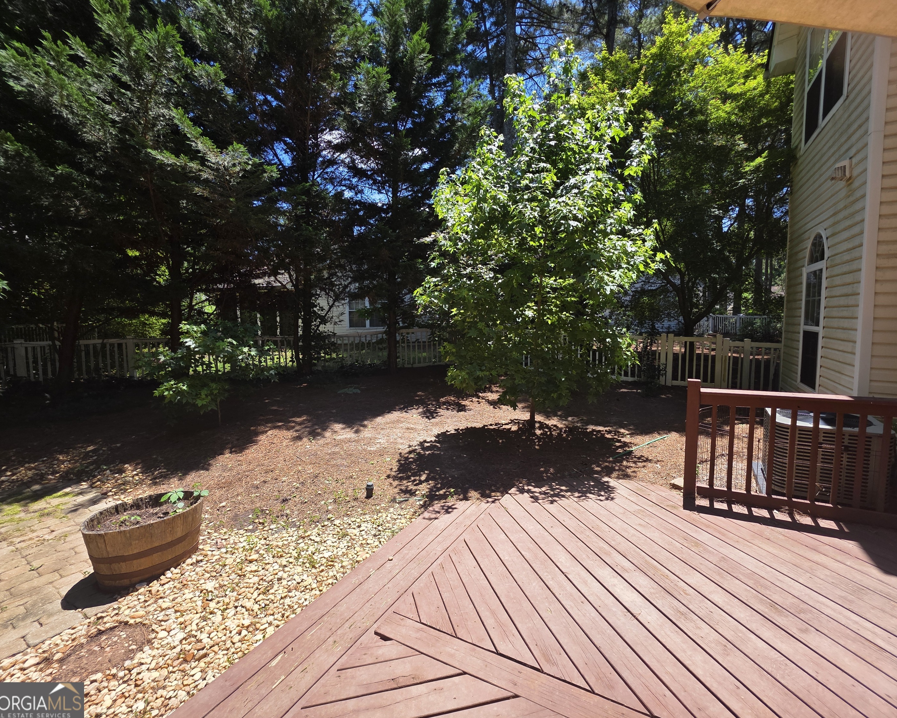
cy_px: 348
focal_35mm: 14
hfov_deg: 100.6
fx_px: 372
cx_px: 468
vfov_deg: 88.0
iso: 40
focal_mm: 2.2
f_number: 1.9
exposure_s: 1/744
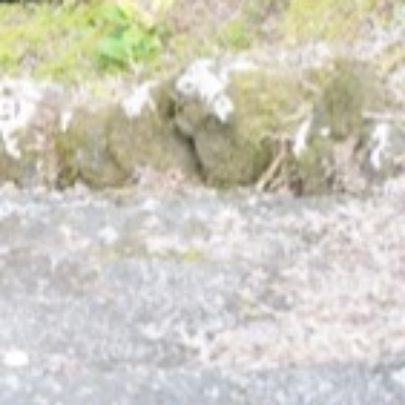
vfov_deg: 13.6
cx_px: -230
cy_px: 3
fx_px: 1681
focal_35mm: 127
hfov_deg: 12.9
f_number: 4
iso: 400
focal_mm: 33
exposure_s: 1/60
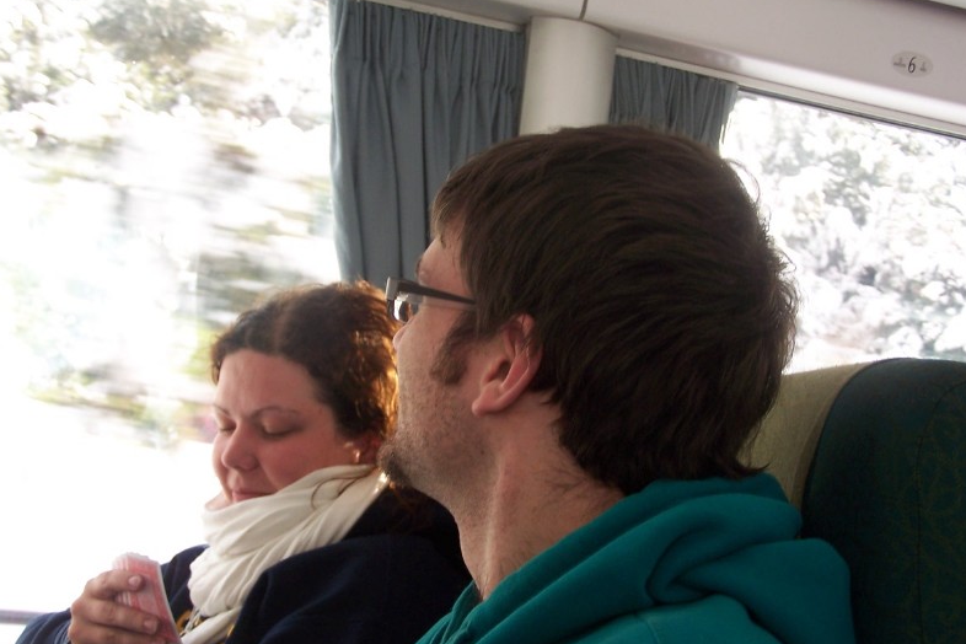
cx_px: 481
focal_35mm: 54
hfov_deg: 36.9
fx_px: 1449
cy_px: 315
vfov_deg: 25.1
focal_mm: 8.5
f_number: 3.2
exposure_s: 1/60
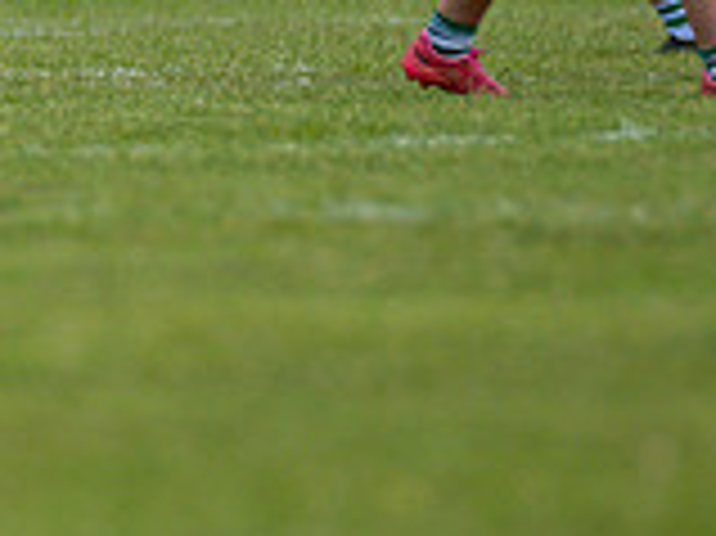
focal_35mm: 1578
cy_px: -248
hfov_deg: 1.3
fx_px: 32615
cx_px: -360
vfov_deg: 0.9
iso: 250
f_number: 2.8
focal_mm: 300
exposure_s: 1/6400
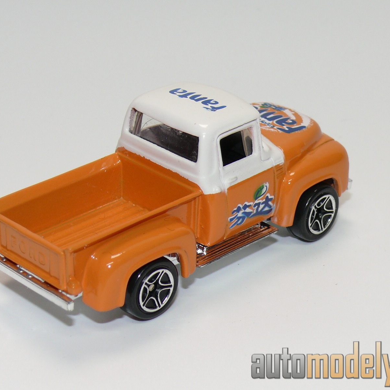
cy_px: 195
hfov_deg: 15.8
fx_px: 1402
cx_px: 176
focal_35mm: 110
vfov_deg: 15.8
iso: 100
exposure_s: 1/30
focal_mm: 12.8
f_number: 4
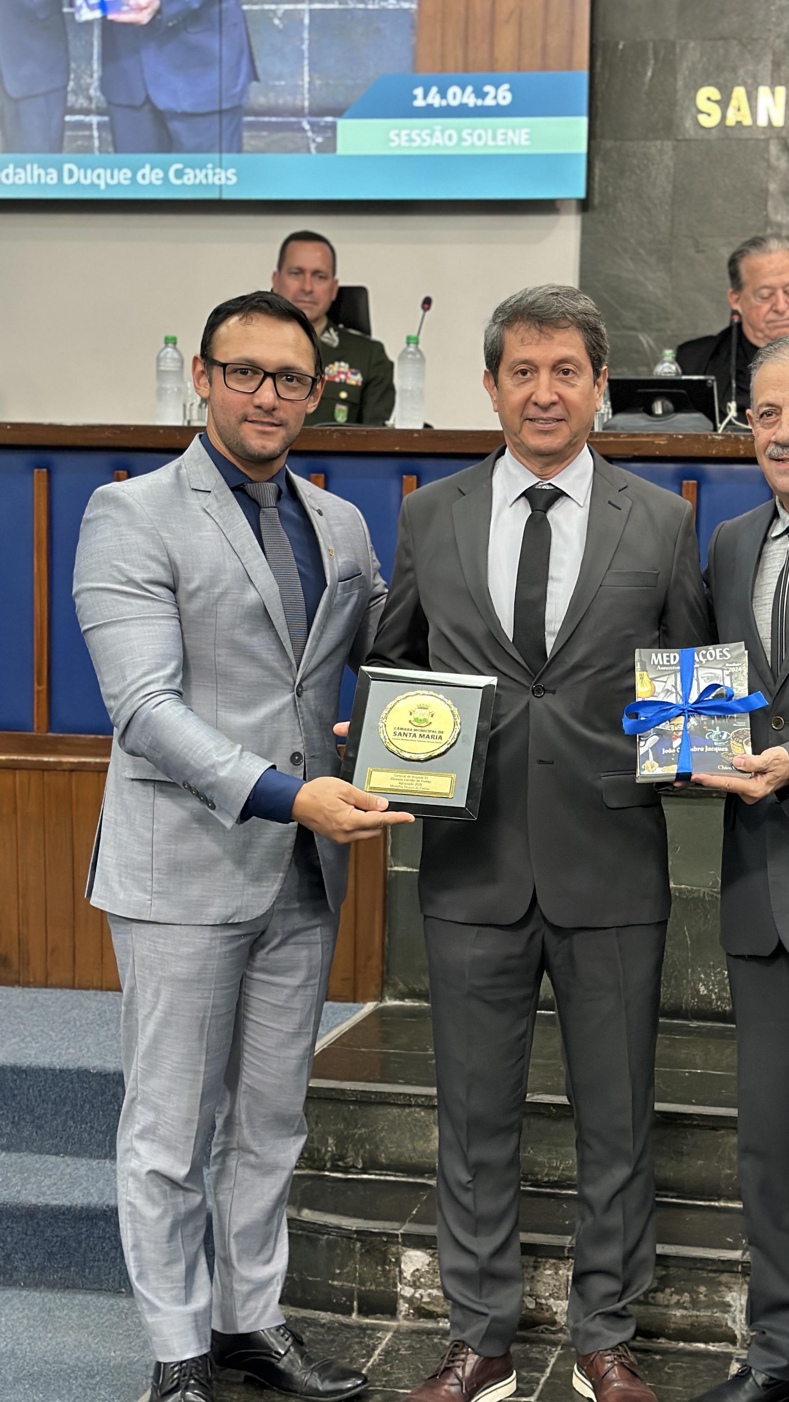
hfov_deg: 20.3
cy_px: 737
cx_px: 546
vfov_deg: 35.4
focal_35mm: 59
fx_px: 2195
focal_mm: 6.86
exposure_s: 1/60
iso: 320
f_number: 1.78
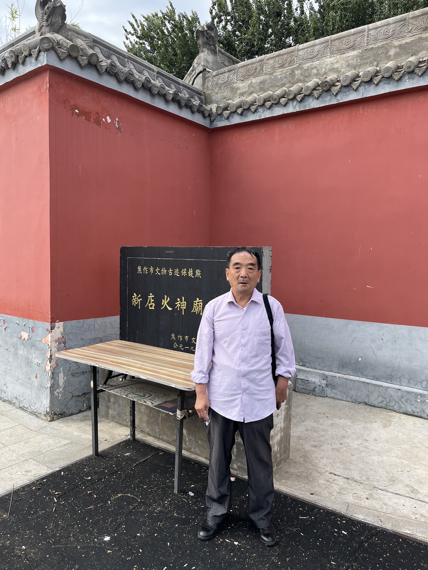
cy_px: 285
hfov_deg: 53.1
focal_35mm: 26
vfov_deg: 67.3
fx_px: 429
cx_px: 214
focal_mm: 5.1
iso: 50
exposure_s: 1/1458
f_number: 1.6
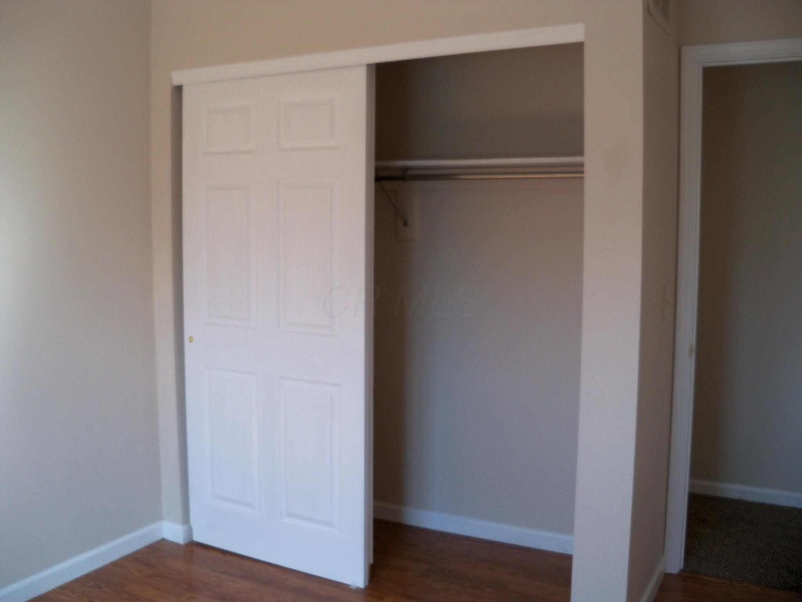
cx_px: 401
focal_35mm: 35
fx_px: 811
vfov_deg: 40.7
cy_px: 301
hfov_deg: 52.6
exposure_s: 1/40
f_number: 3.5
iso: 80
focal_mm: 6.2
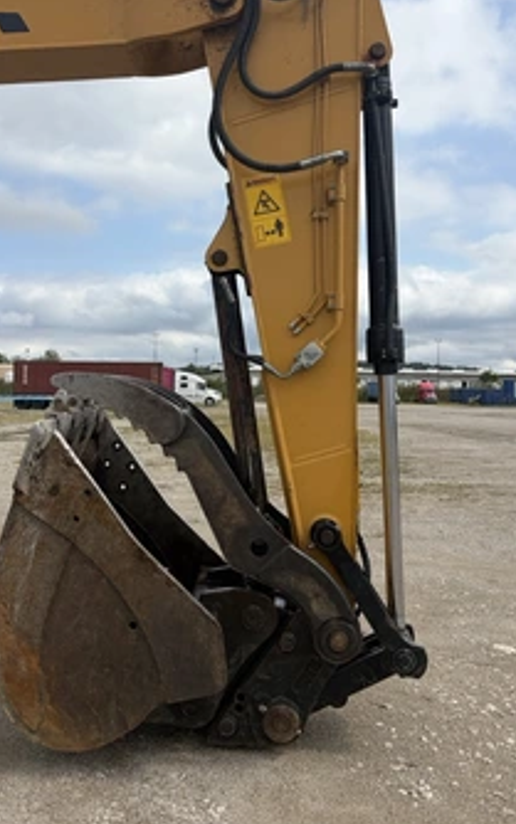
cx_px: 227
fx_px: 742
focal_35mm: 33
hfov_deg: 38.3
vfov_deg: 57.9
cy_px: 348
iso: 64
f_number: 1.6
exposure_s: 1/6993
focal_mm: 5.96
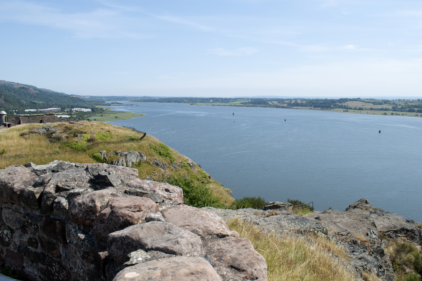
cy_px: 140
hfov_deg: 59.5
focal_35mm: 32
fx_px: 369
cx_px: 211
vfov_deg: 41.7
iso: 200
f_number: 11
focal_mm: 21
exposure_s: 1/320
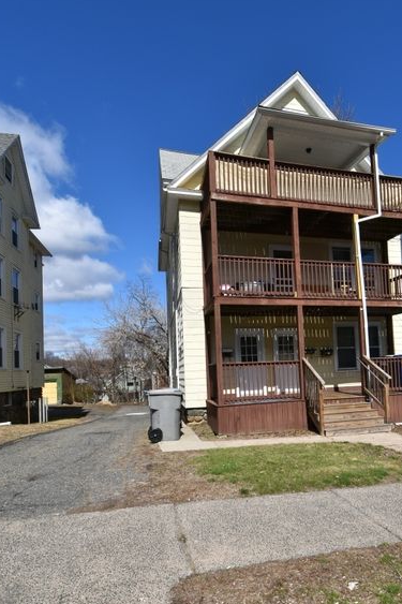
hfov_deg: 60.9
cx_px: 257
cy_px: 360
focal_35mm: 20
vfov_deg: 83.0
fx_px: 335
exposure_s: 1/320
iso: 100
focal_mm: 10
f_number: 9
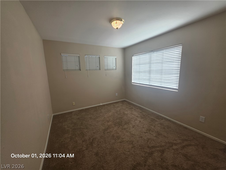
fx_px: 85
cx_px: 113
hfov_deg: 106.2
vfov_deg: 89.9
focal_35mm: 13
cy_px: 85
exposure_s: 1/120
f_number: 1.9
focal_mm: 2.2
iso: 40
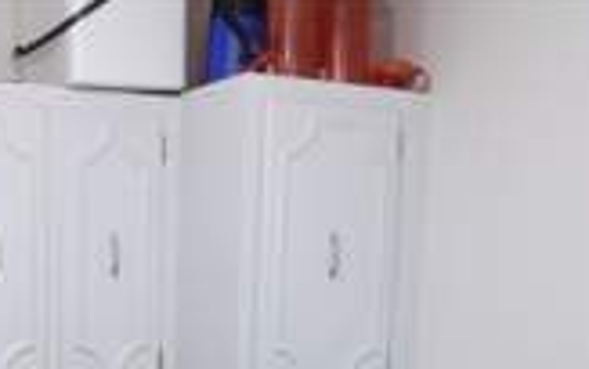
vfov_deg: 14.8
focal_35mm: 78
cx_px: 123
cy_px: 644
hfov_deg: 26.0
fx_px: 1253
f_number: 3.1
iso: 250
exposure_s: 1/60
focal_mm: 4.5
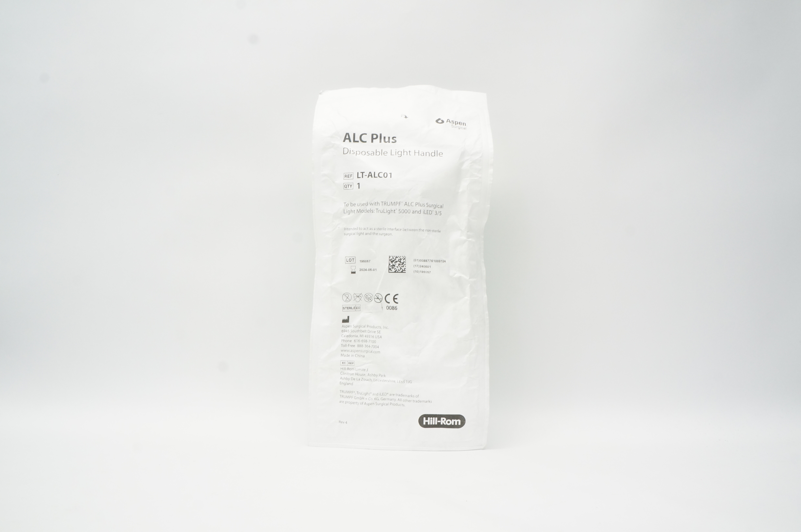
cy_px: 266
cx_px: 400
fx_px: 600
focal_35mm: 27
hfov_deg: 67.4
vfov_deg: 47.8
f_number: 11
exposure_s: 1/20
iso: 800
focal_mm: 18
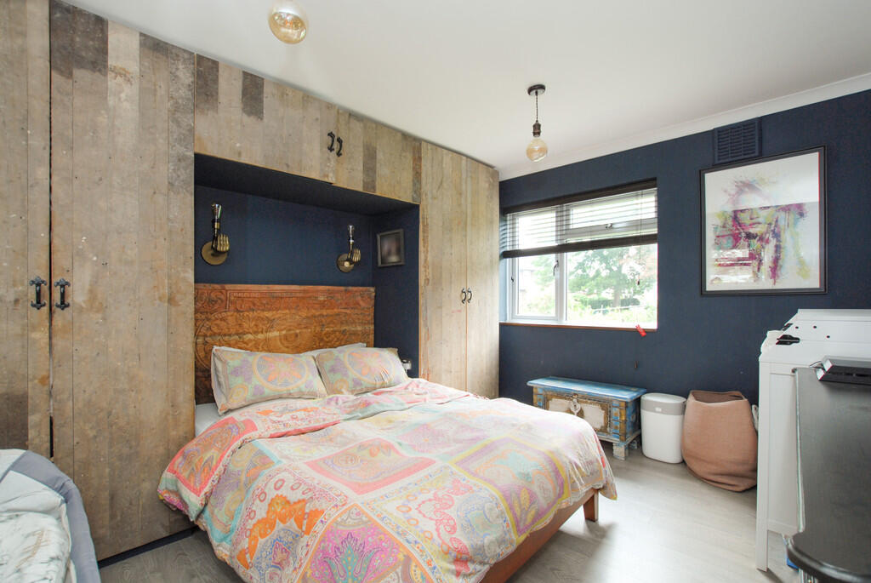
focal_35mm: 15
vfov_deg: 77.5
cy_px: 292
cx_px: 436
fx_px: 363
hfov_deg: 100.3
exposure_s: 1/8
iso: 200
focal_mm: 10
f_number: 5.6
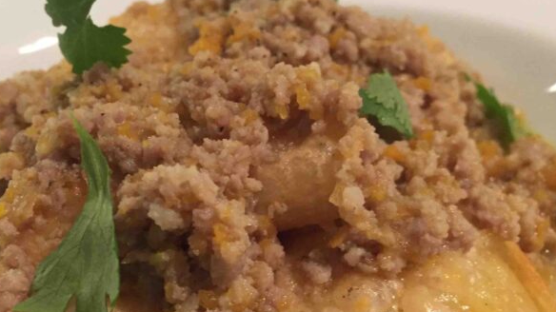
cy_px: 224
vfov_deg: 25.7
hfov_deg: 44.5
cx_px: 253
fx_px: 678
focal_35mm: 46
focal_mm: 4.15
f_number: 2.2
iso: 320
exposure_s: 1/17
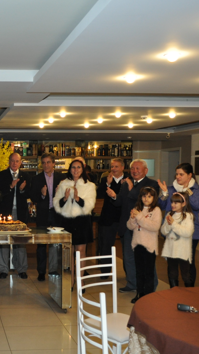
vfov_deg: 42.9
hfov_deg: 23.4
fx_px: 450
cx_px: -18
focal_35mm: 48
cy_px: 191
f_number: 4
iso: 800
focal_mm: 18
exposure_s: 1/60
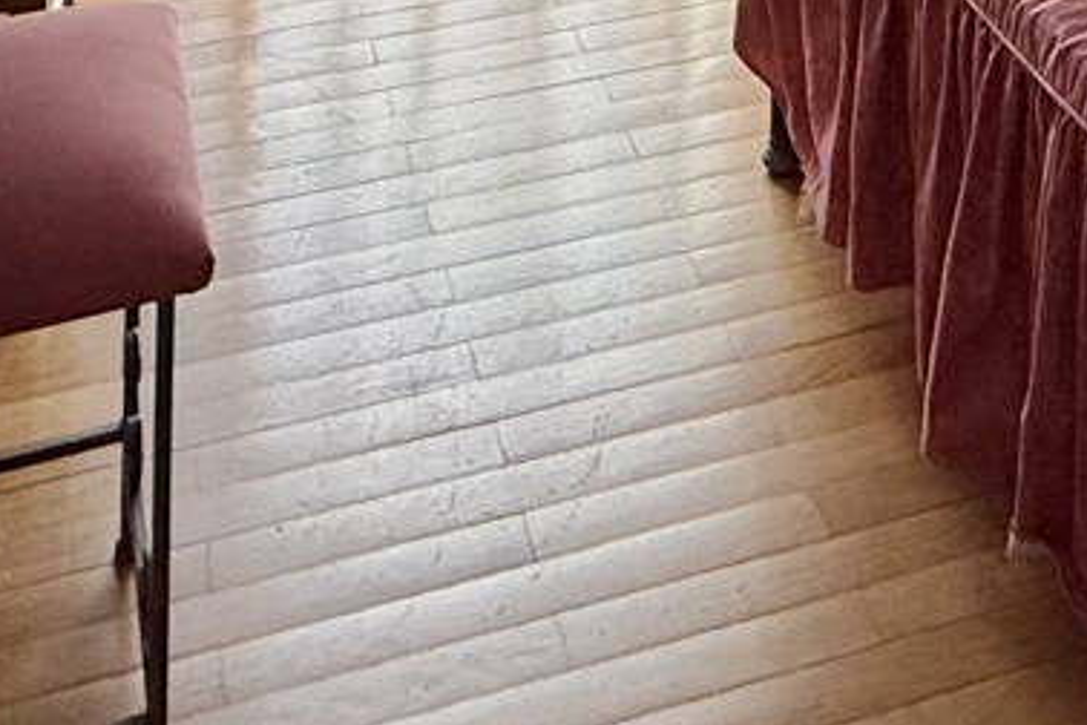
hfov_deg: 26.4
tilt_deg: +2.3
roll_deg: -0.5
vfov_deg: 12.7
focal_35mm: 74
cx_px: 981
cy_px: -1159
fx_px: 2234
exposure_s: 1/195
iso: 50
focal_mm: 2.22
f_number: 2.2
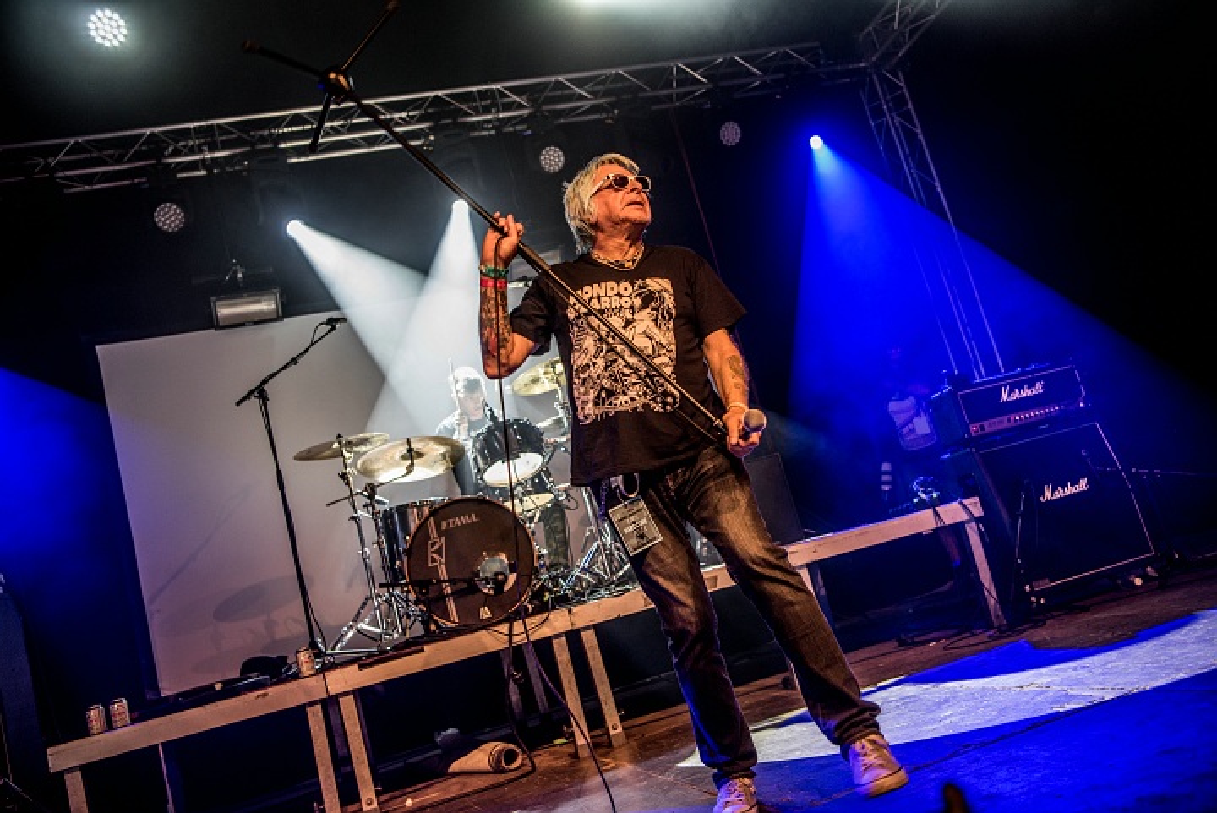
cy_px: 406
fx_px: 1082
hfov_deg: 58.7
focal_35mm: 32
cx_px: 608
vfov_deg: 41.2
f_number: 3.2
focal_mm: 32
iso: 500
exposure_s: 1/125
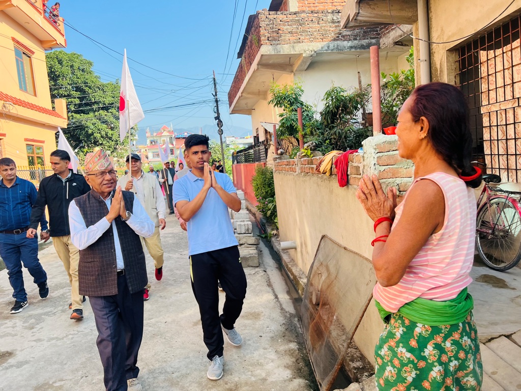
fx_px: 391
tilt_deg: -1.5
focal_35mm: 26
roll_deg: +6.1
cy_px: 196
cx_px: 260
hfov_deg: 67.3
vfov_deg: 53.1
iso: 50
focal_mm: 5.7
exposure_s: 1/803
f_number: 1.5
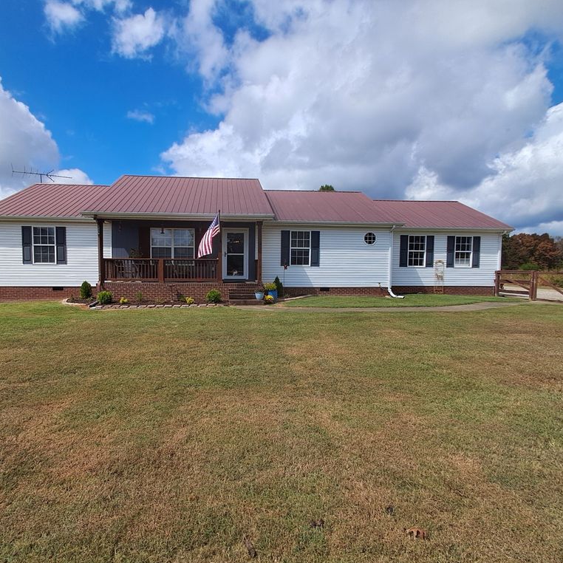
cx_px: 248
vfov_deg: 77.7
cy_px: 283
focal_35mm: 19
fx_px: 350
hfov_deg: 77.4
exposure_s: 1/2222
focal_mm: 1.64
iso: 40
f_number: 2.2
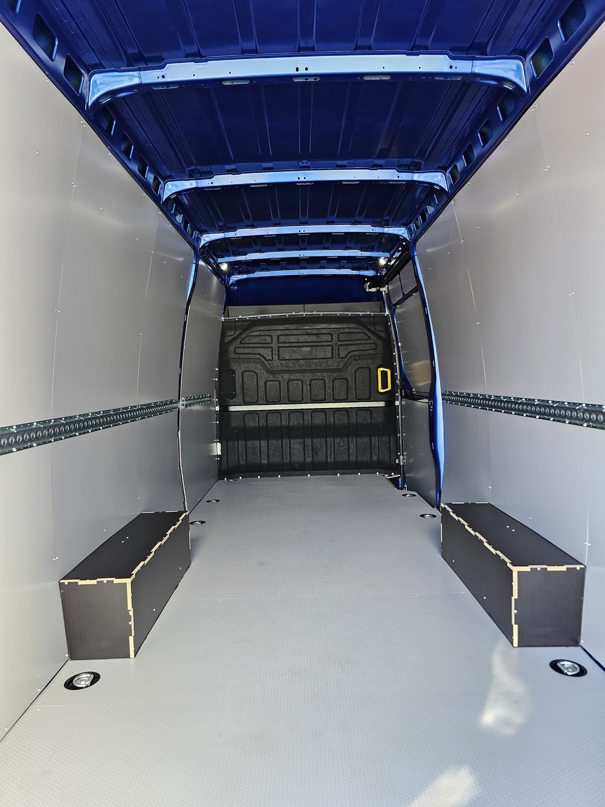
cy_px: 404
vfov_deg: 73.9
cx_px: 302
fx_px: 536
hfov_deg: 58.9
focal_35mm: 23
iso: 250
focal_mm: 6.3
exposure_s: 1/142
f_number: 1.7
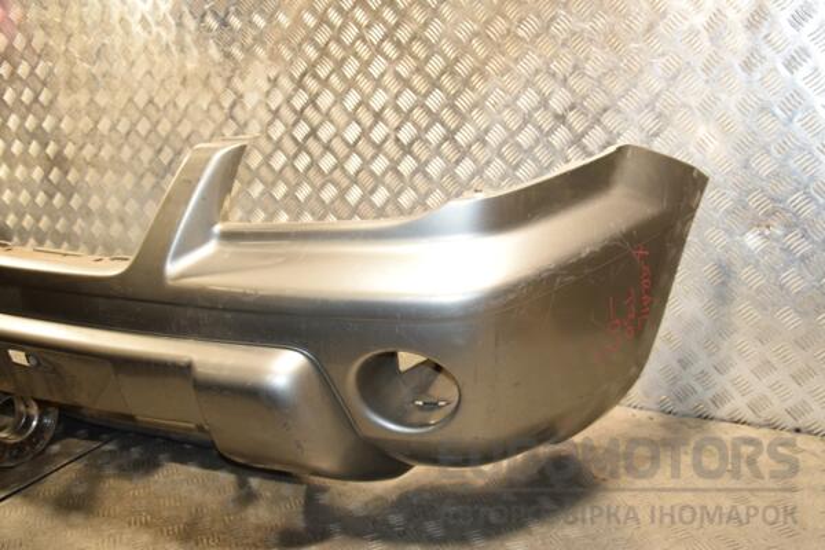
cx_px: 412
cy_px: 275
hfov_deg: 53.1
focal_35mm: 36
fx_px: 825
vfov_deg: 36.9
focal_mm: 24
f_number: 5
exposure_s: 1/160
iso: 800
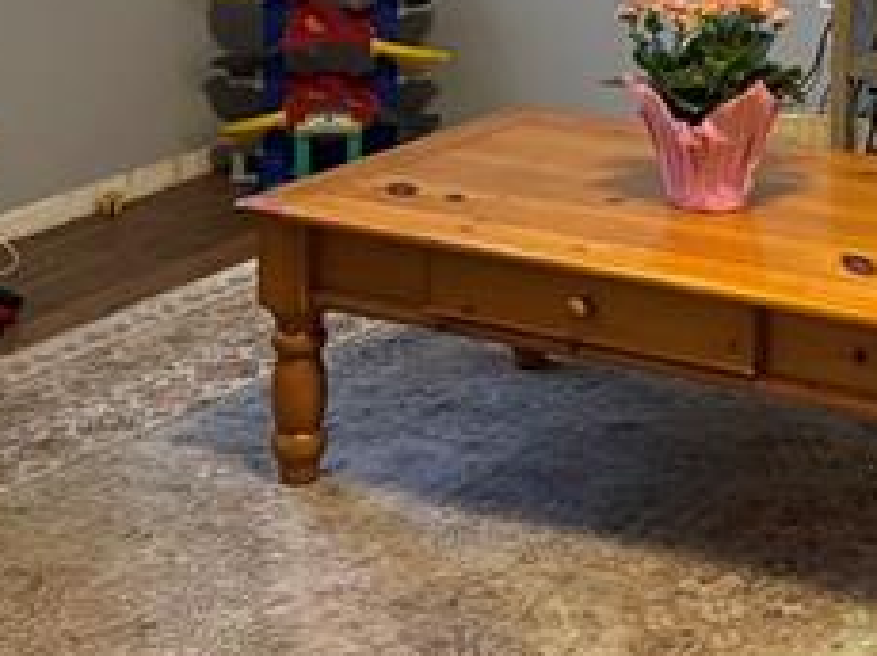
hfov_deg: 18.0
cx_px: 827
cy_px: -324
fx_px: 2708
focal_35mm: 107
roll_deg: -0.1
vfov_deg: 13.1
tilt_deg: -5.6
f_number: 1.78
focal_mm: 6.76
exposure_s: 1/60
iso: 320
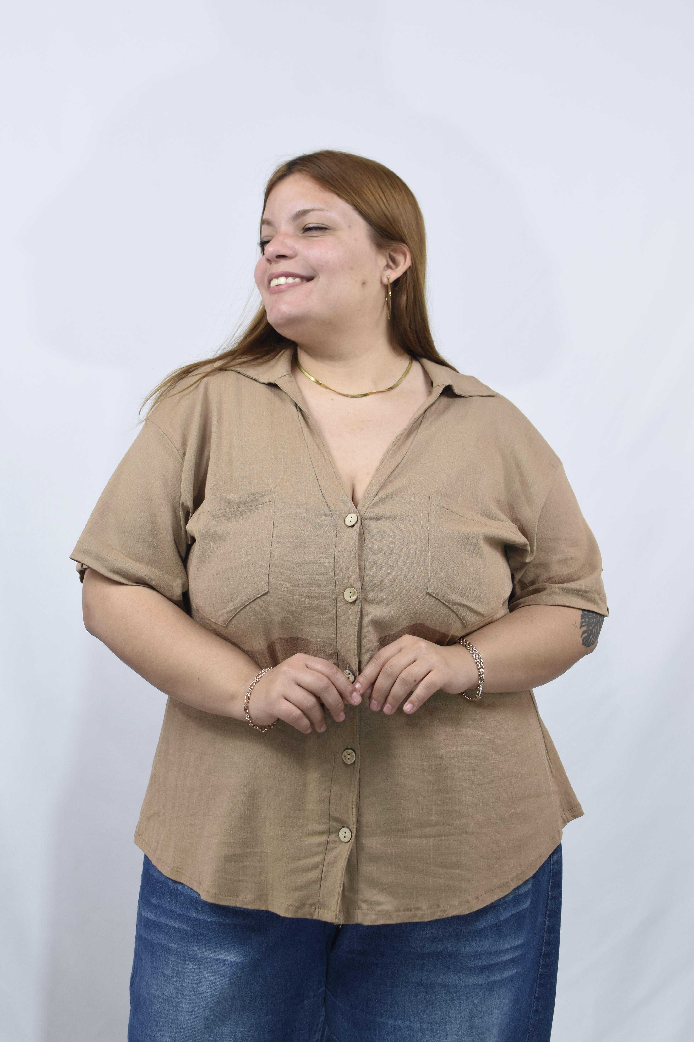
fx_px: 1518
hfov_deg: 25.8
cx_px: 347
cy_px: 521
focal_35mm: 52
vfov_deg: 37.9
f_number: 4.5
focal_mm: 35
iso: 400
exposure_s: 1/100
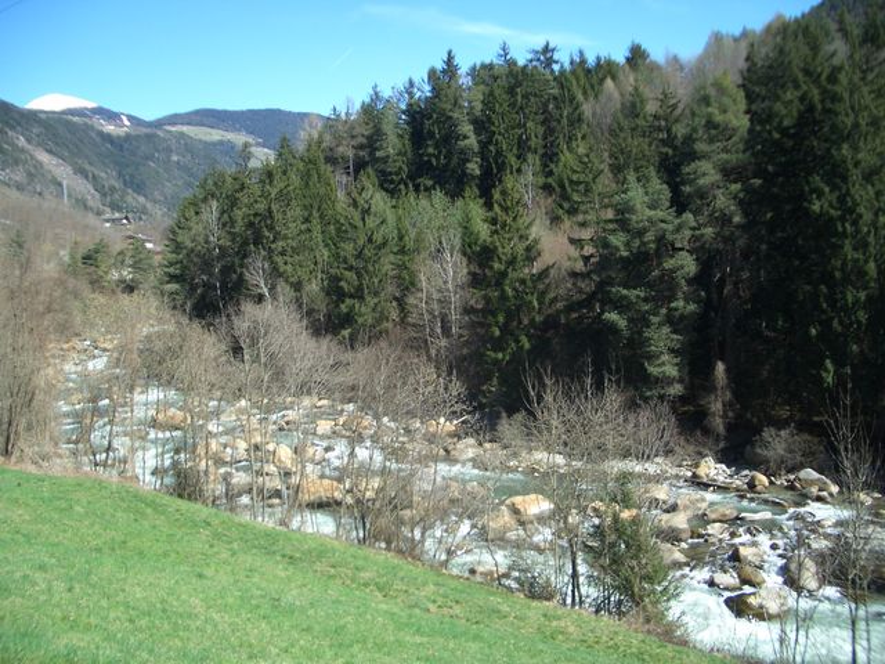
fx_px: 895
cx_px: 442
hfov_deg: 52.6
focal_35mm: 35
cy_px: 332
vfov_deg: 40.7
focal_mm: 5.8
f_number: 2.6
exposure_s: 1/640
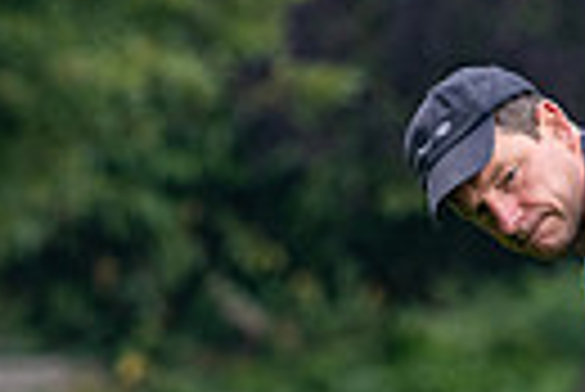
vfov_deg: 1.0
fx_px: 21701
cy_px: 732
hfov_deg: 1.5
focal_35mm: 1334
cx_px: 752
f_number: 6.3
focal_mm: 300
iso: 400
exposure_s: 1/500
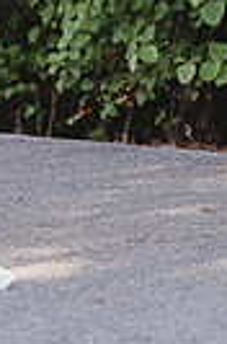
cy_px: 1
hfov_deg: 3.6
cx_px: -356
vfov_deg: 5.5
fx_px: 3537
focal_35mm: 372
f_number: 2.2
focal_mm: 85
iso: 100
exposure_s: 1/160
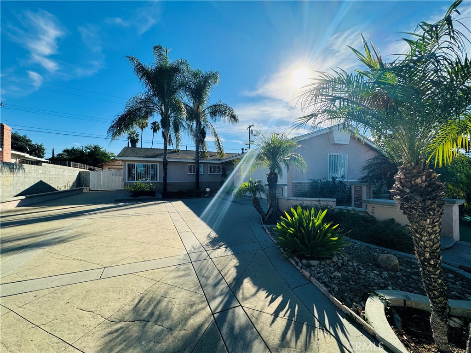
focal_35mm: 14
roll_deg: +0.2
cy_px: 176
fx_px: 190
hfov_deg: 102.1
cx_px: 236
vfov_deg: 85.7
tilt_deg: +0.7
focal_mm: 2.22
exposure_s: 1/2146
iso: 50
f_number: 2.2
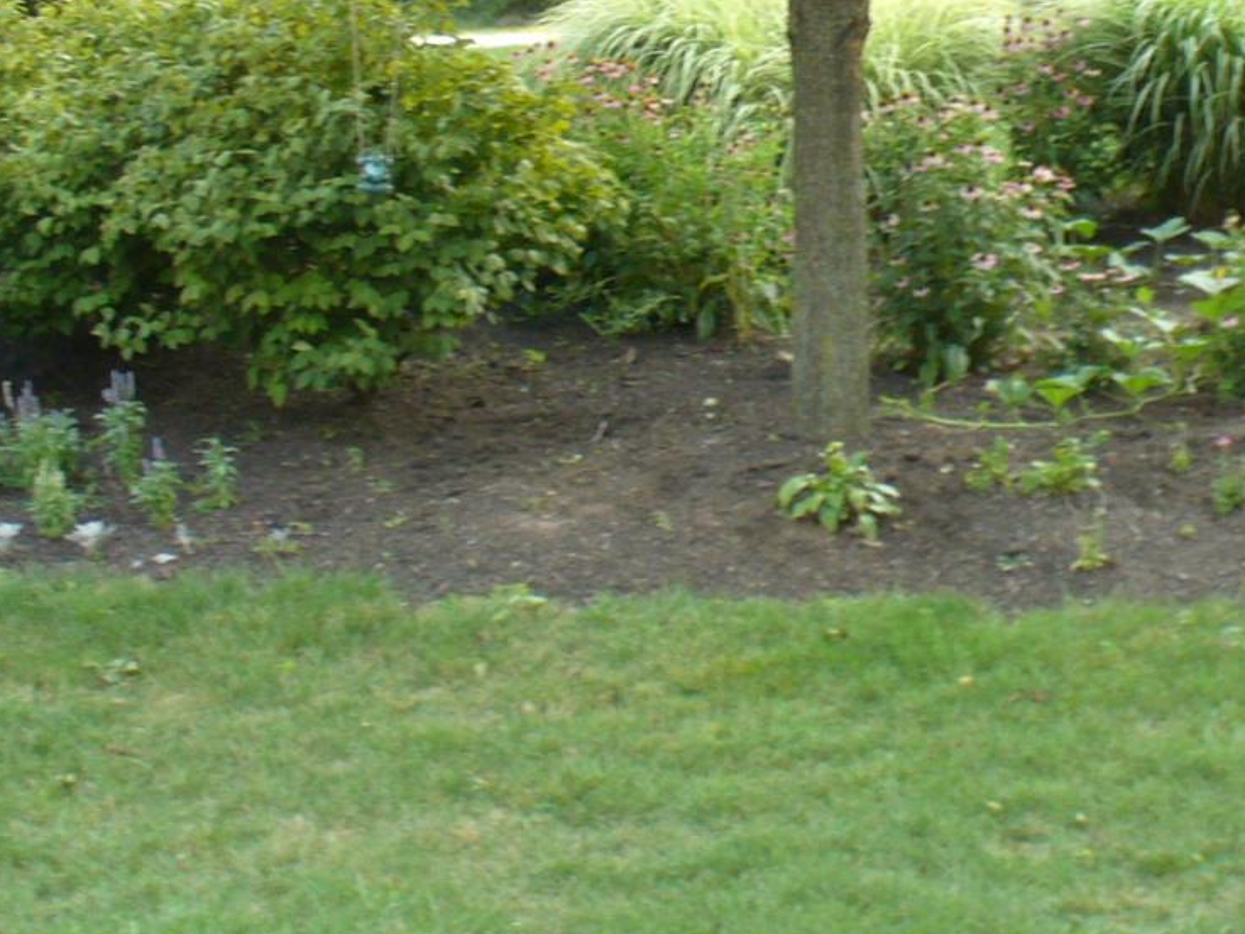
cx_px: 1035
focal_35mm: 103
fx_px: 3705
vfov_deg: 14.2
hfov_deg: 18.9
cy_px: 10
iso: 80
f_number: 2.8
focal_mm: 6.1
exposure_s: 1/60
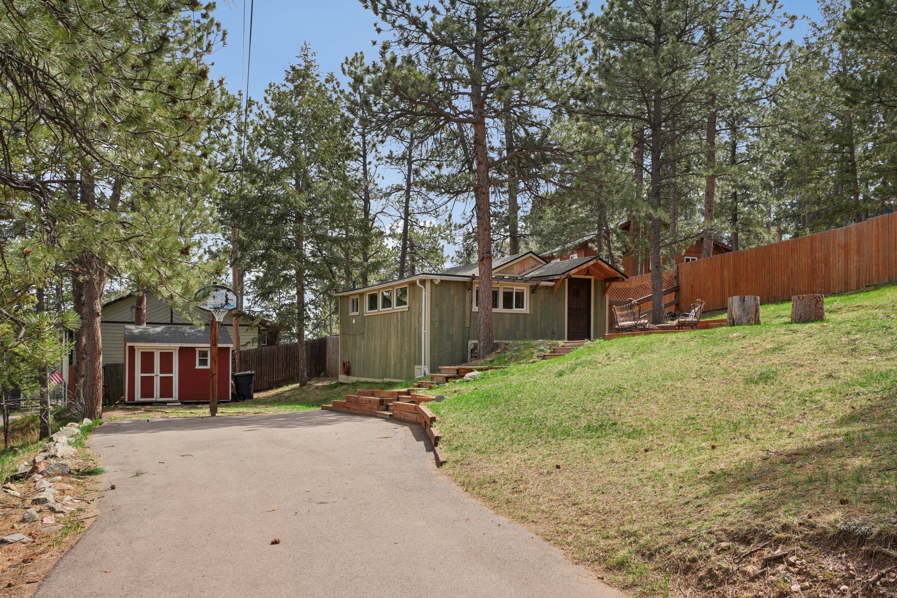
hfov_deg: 61.9
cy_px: 299
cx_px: 448
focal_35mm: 30
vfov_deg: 43.6
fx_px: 747
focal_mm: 20
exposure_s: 1/250
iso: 100
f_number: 8
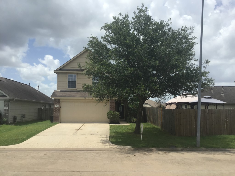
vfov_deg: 45.4
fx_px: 210
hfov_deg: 58.4
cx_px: 118
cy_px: 88
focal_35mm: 31
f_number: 2.4
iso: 25
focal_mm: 3.3
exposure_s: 1/1942
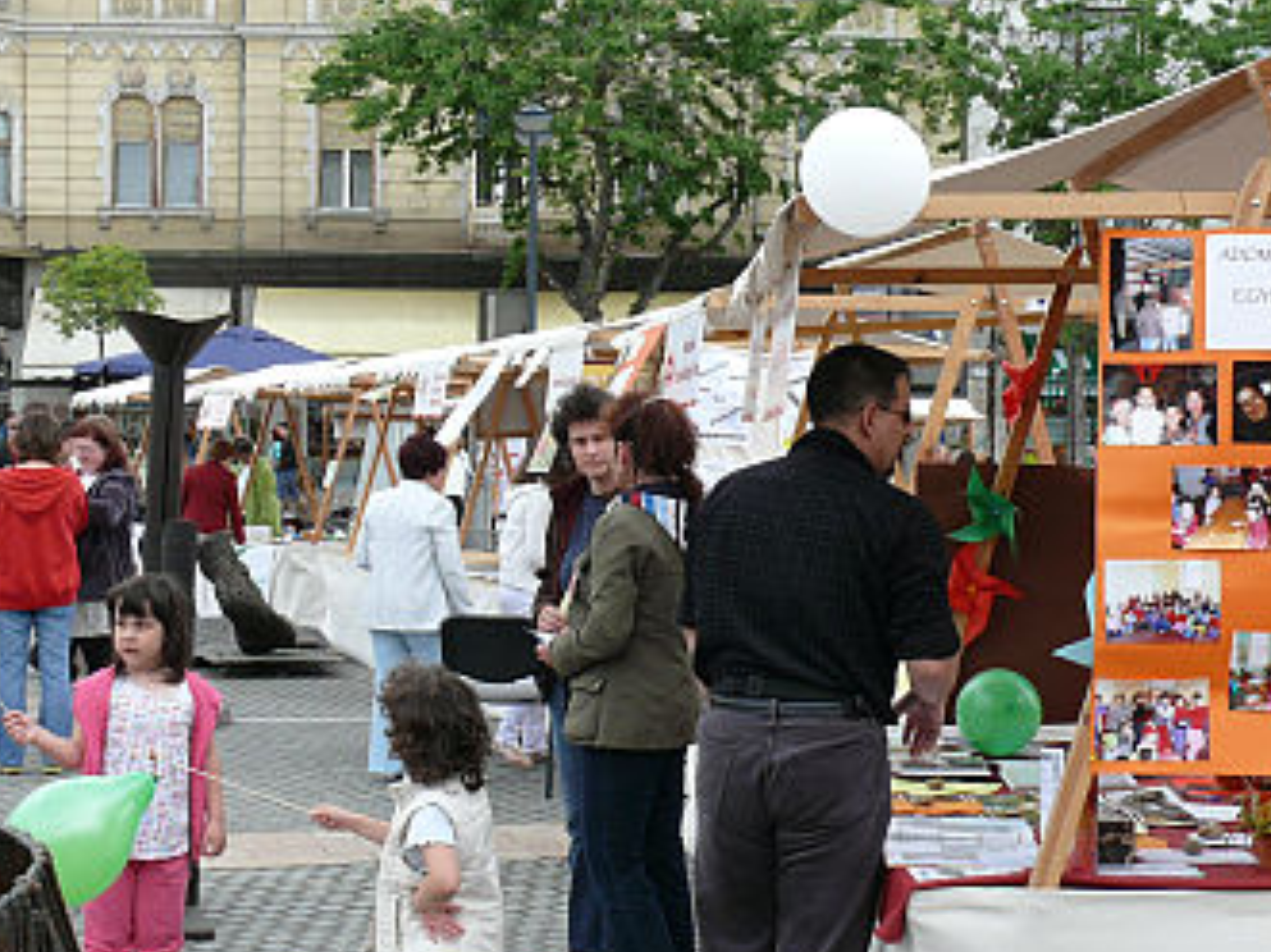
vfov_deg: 21.6
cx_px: 741
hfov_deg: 28.5
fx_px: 2496
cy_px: 488
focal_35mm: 68
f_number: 5
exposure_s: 1/250
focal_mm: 9
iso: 100
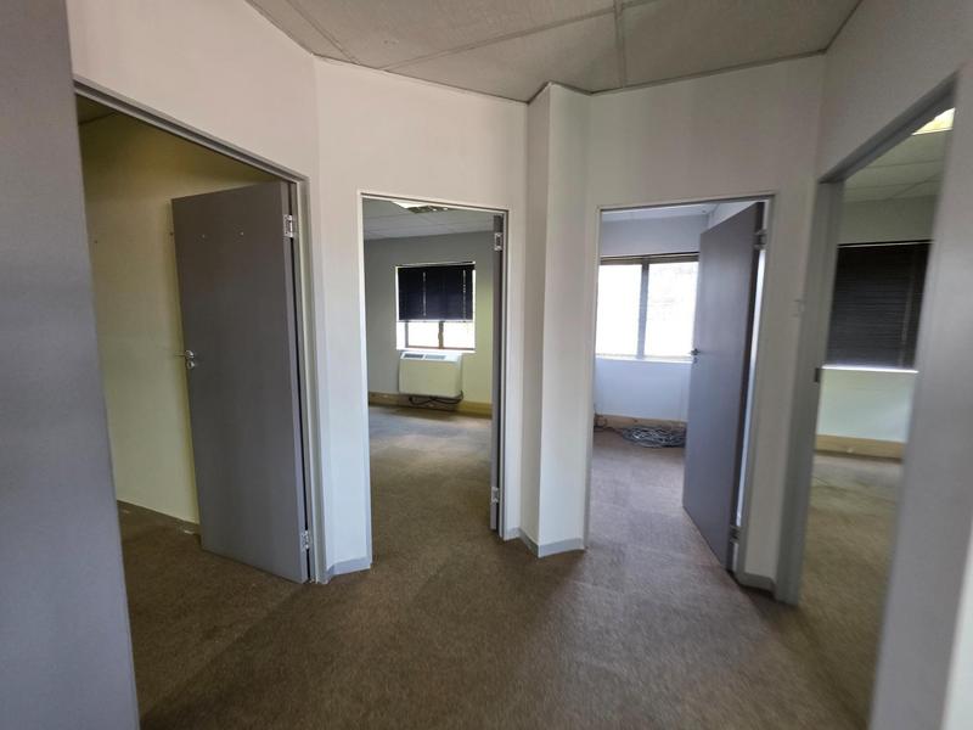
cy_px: 365
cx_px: 486
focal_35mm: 13
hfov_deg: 106.2
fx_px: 365
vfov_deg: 89.9
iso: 160
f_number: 1.9
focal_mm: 2.2
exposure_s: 1/50
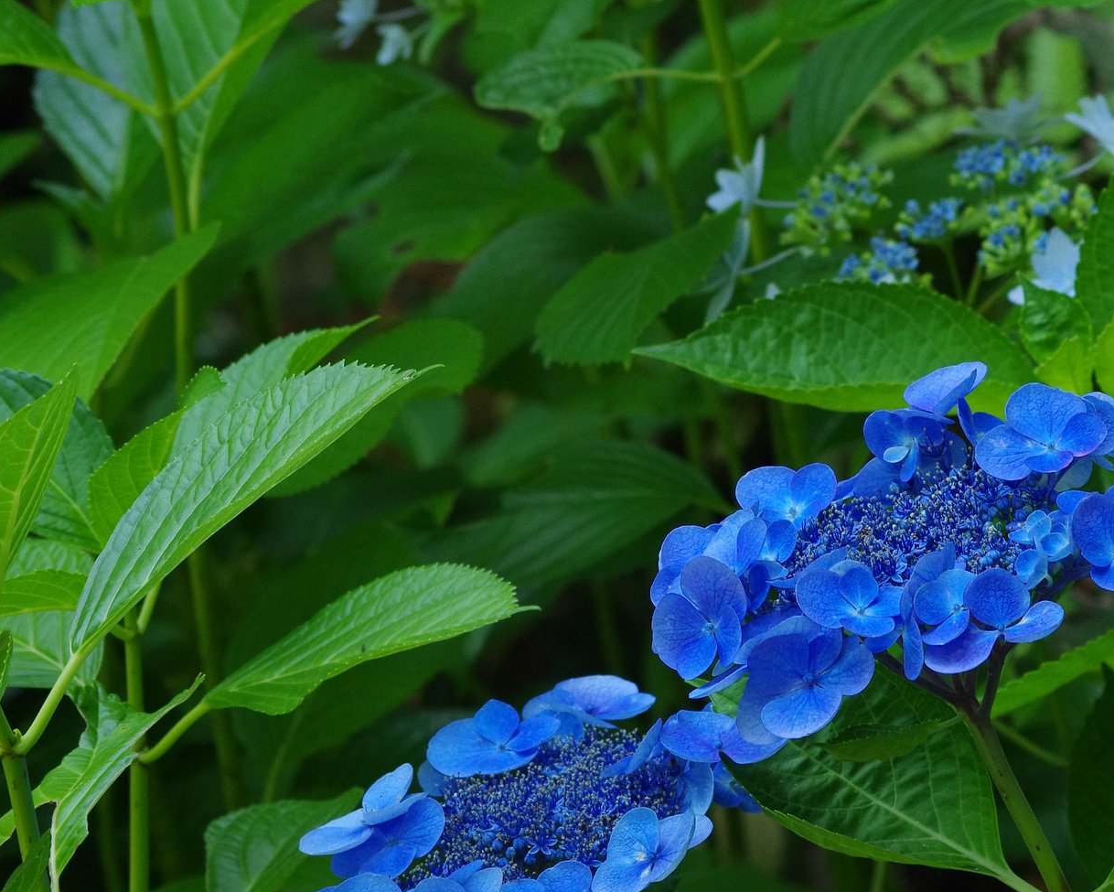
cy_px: 581
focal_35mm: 295
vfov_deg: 5.2
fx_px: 9729
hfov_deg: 6.5
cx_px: 868
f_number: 8
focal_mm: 125
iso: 800
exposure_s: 1/200
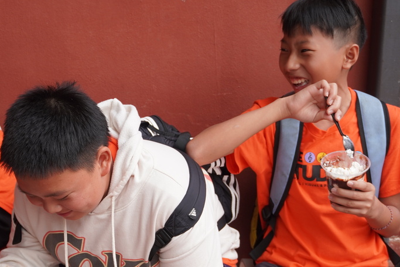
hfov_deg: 28.7
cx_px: 117
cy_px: 186
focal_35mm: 70
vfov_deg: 19.4
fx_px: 775
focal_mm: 31
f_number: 5
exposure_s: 1/160
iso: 200
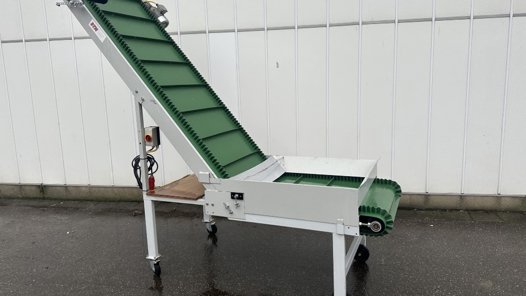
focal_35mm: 27
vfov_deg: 42.8
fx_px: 377
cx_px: 262
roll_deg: +2.6
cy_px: 134
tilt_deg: -10.8
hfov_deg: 69.9
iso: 80
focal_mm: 6.86
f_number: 1.78
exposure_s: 1/690
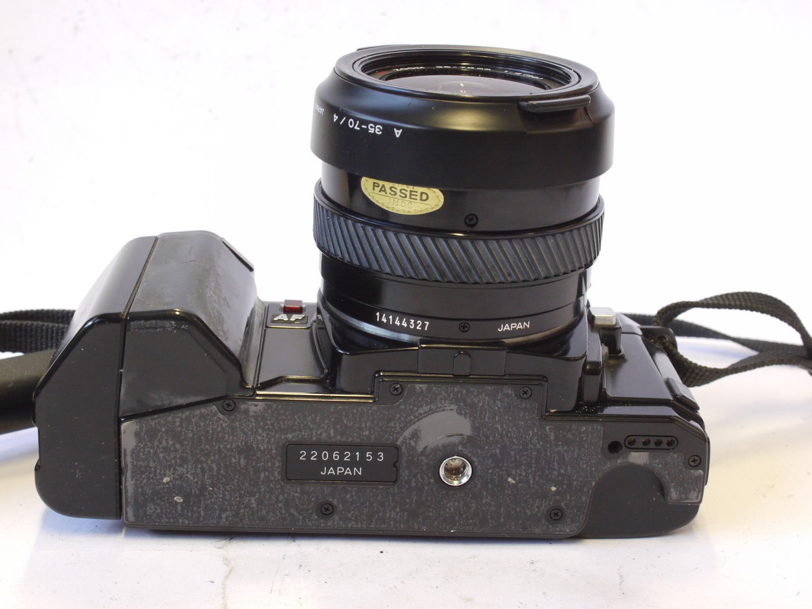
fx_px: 1407
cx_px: 406
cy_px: 304
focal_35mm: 60
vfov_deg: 24.4
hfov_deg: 32.2
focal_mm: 30
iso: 800
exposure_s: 1/25
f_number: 9
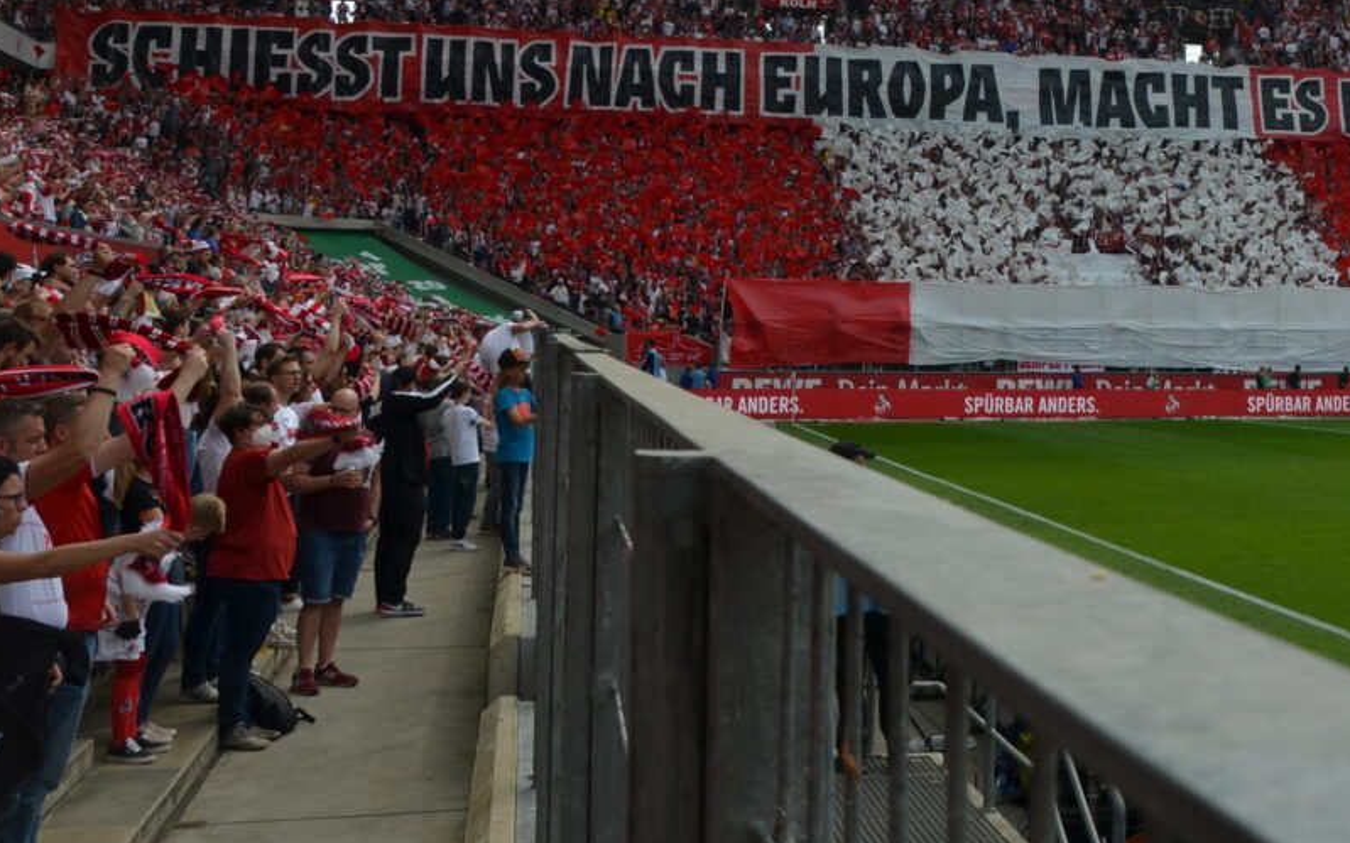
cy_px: 14
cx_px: 1260
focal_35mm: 55
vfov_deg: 22.7
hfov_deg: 34.5
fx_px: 2023
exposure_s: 1/250
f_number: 8
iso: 100
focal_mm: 18
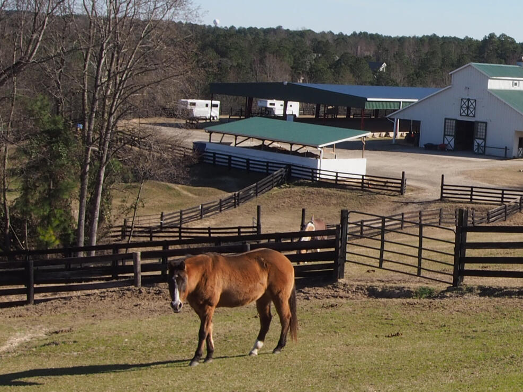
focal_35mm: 85
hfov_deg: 22.0
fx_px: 1284
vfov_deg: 17.3
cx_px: 549
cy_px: 138
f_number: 9
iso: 200
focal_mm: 14
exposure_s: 1/250
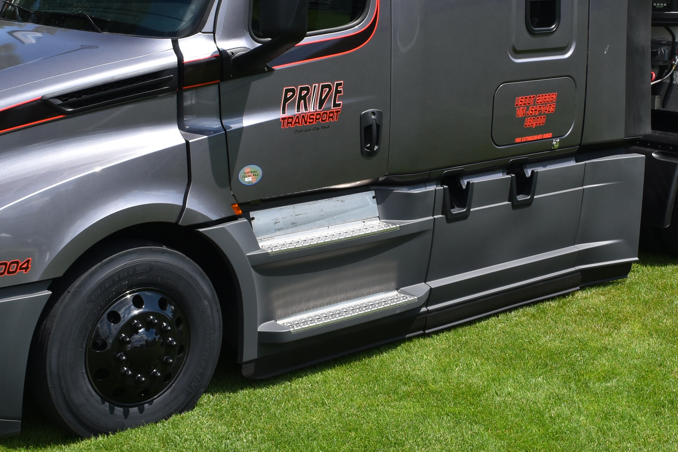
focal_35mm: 72
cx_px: 503
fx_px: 1356
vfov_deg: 18.7
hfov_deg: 27.7
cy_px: 82
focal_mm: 20
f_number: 10
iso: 200
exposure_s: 1/400
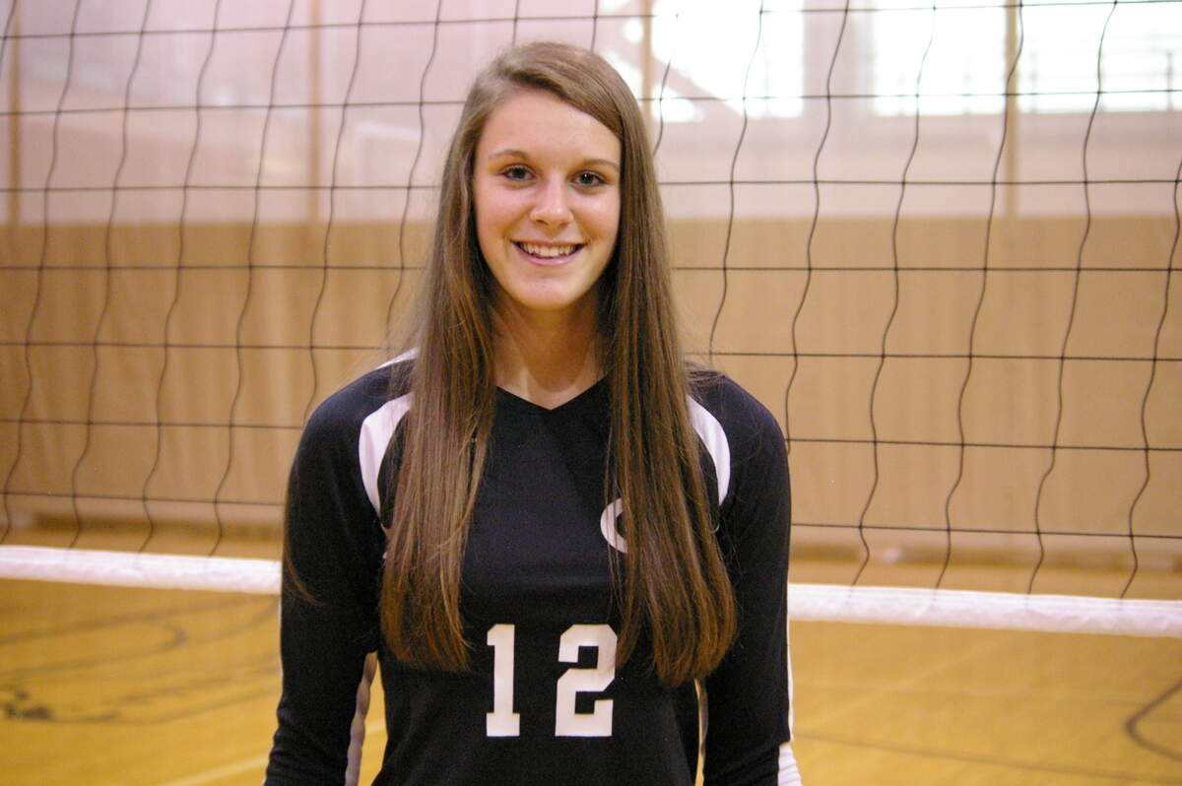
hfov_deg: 27.0
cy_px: 393
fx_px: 2460
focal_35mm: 75
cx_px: 591
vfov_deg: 18.2
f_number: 4.5
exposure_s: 1/125
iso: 3200
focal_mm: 50
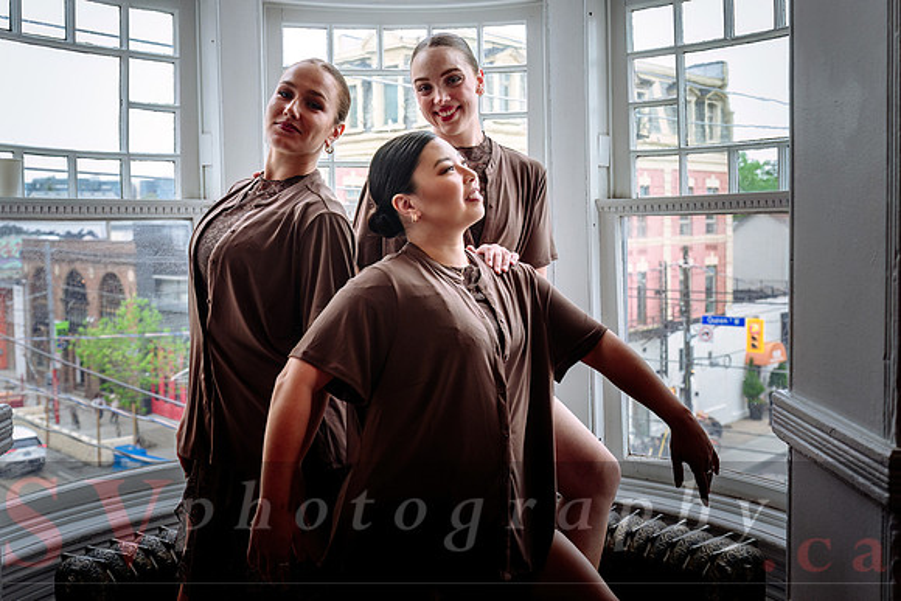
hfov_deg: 54.0
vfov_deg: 37.4
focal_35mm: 35
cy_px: 247
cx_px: 441
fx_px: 884
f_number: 3.5
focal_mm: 30
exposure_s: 1/160
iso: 500
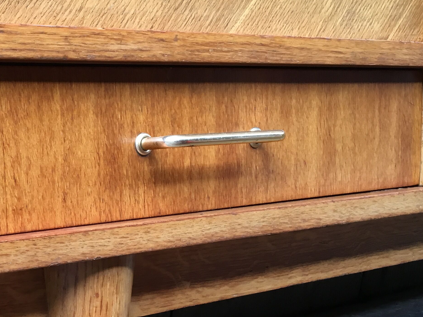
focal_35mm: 63
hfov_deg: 29.5
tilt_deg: -8.8
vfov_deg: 23.0
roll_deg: +3.0
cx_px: 45
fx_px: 770
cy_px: 251
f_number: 2.2
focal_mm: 4.15
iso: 32
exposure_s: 1/33
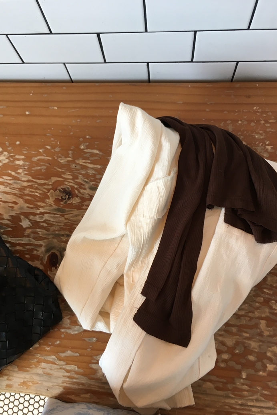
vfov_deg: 60.3
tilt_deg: -76.5
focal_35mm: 31
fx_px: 358
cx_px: 118
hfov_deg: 42.2
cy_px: 210
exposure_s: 1/30
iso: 50
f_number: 2.2
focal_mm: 4.15
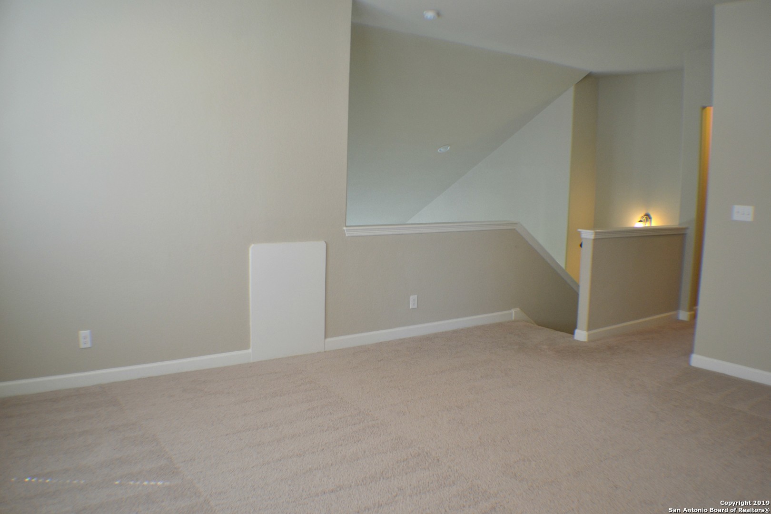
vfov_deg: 36.9
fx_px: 771
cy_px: 257
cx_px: 386
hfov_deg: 53.1
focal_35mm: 36
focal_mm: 24
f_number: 4
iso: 400
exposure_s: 1/60
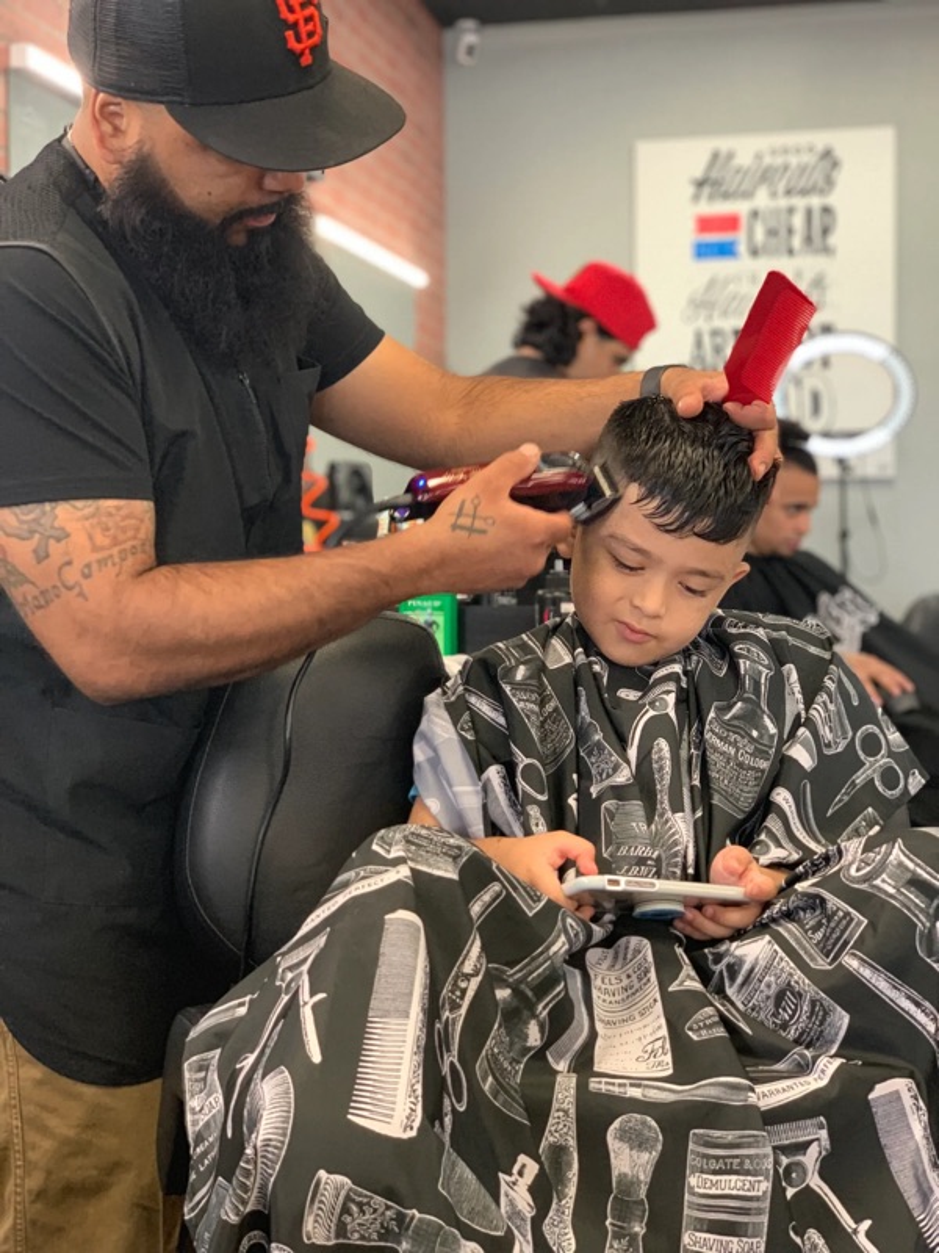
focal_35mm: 52
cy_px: 626
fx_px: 1881
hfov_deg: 28.0
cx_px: 470
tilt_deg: -1.7
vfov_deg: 36.8
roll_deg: +0.3
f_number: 2.4
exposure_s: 1/60
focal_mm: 6
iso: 200
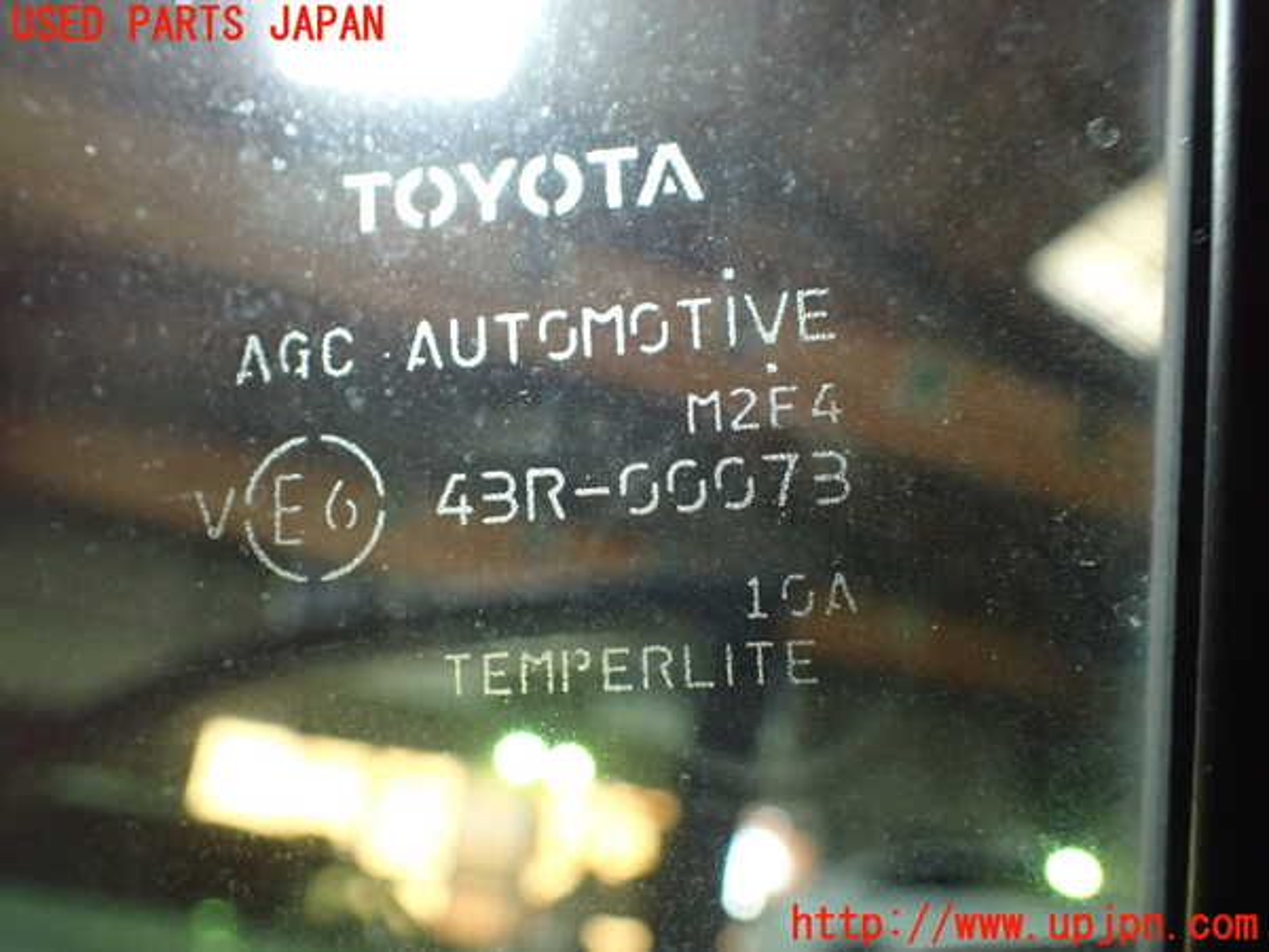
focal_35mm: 30
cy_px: 476
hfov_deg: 60.0
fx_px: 1100
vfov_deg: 46.8
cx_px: 634
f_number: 2.3
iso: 640
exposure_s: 1/125
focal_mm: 5.4
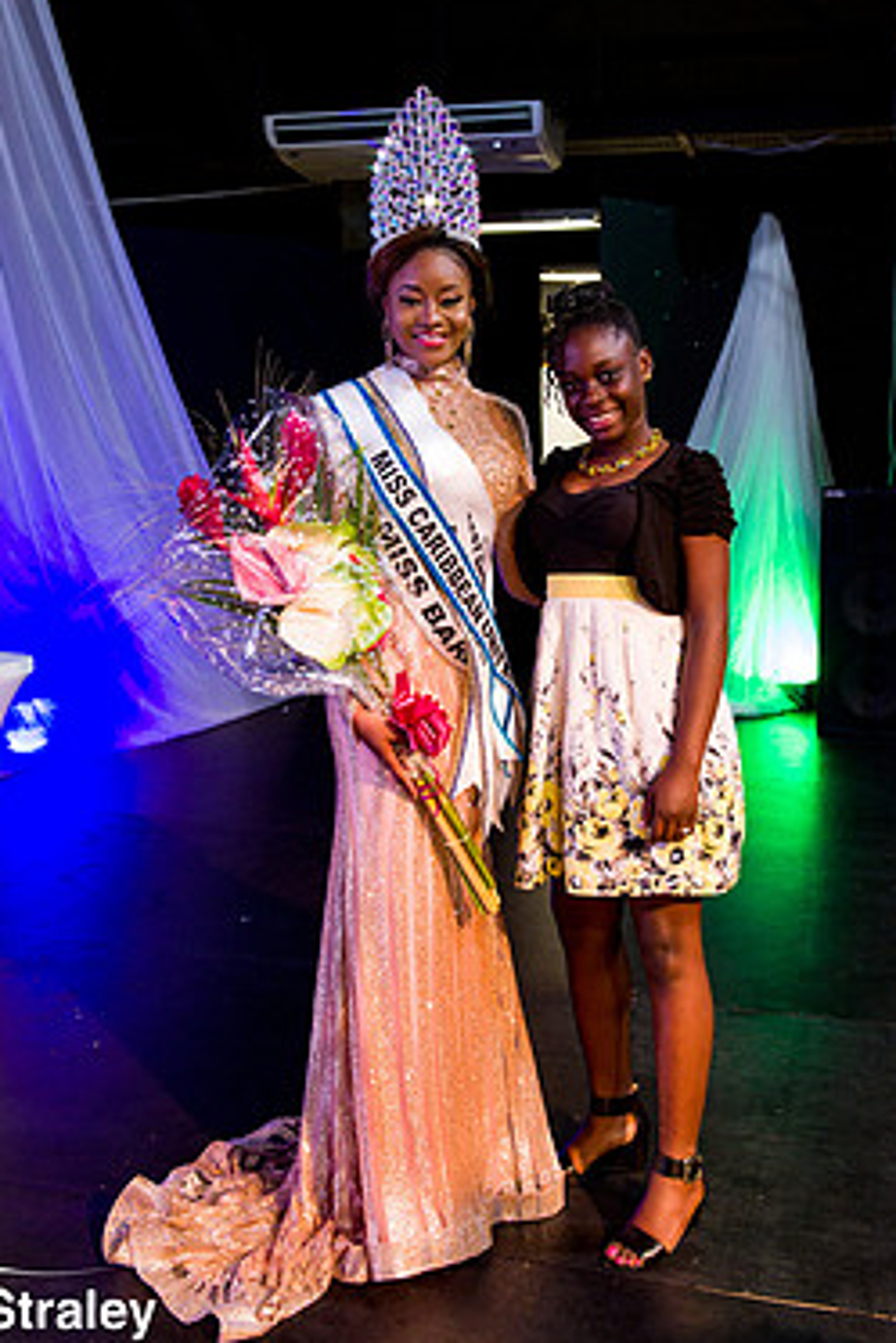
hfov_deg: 32.7
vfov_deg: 47.3
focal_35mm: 41
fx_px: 1529
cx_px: 446
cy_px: 583
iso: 4000
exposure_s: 1/160
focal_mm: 34
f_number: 5
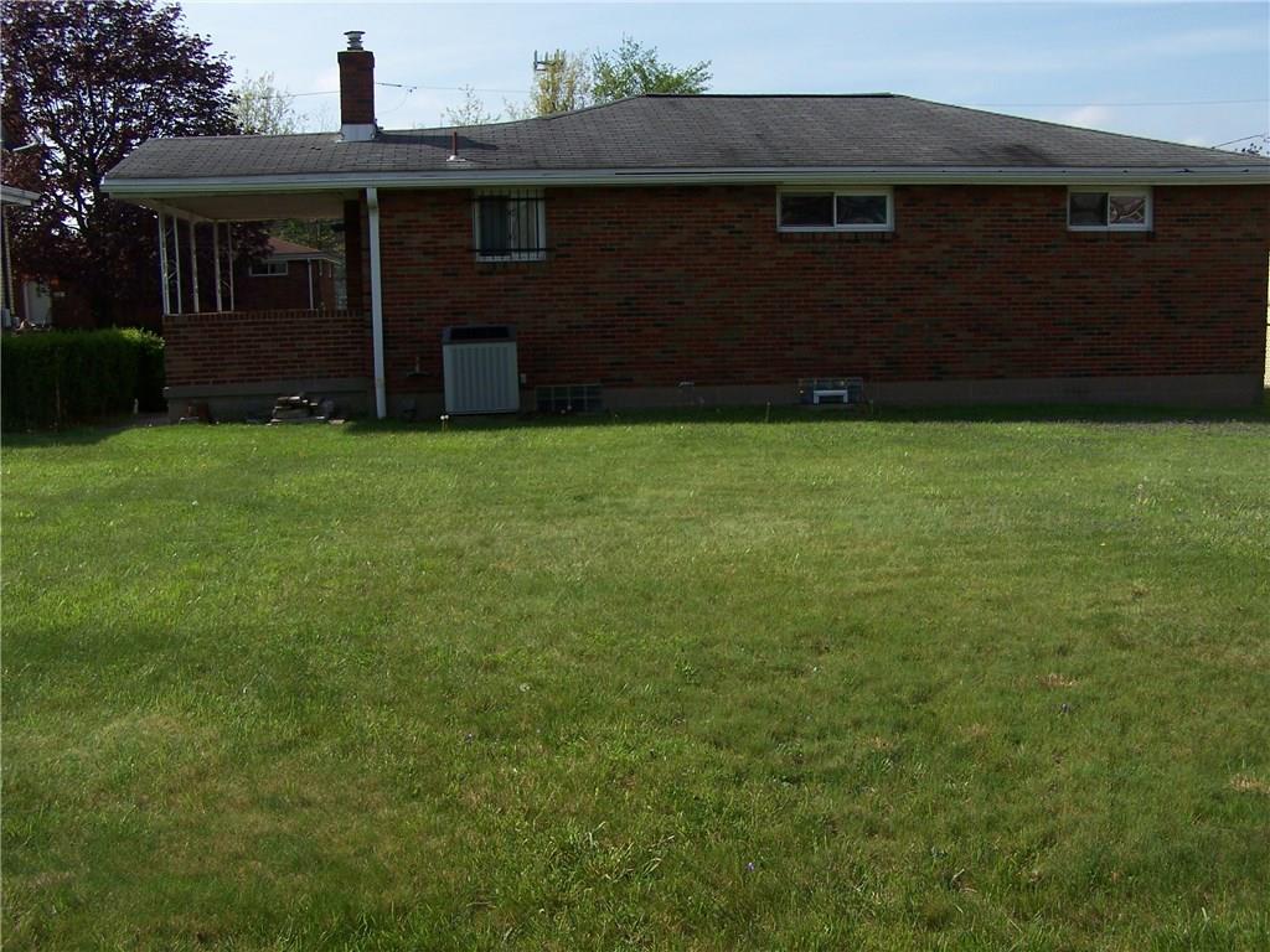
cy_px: 476
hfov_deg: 49.0
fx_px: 1394
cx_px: 635
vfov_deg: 37.7
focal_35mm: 38
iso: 80
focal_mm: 6.3
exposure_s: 1/1000
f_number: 4
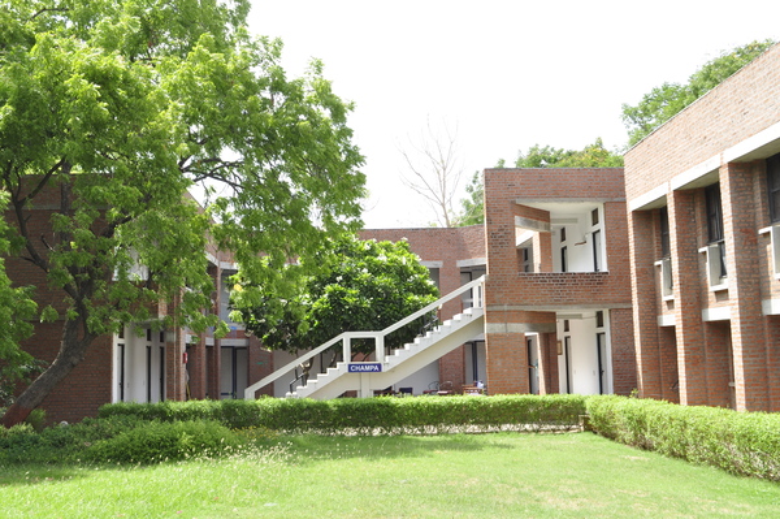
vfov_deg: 34.2
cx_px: 390
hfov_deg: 49.6
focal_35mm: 39
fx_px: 844
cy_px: 260
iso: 200
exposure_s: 1/80
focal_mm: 26
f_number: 11
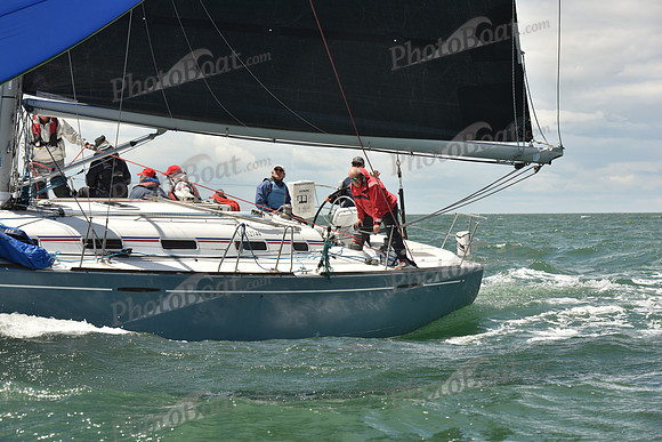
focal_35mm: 122
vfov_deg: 11.2
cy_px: 221
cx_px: 331
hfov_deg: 16.8
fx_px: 2244
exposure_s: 1/800
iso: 320
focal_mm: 122
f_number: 10
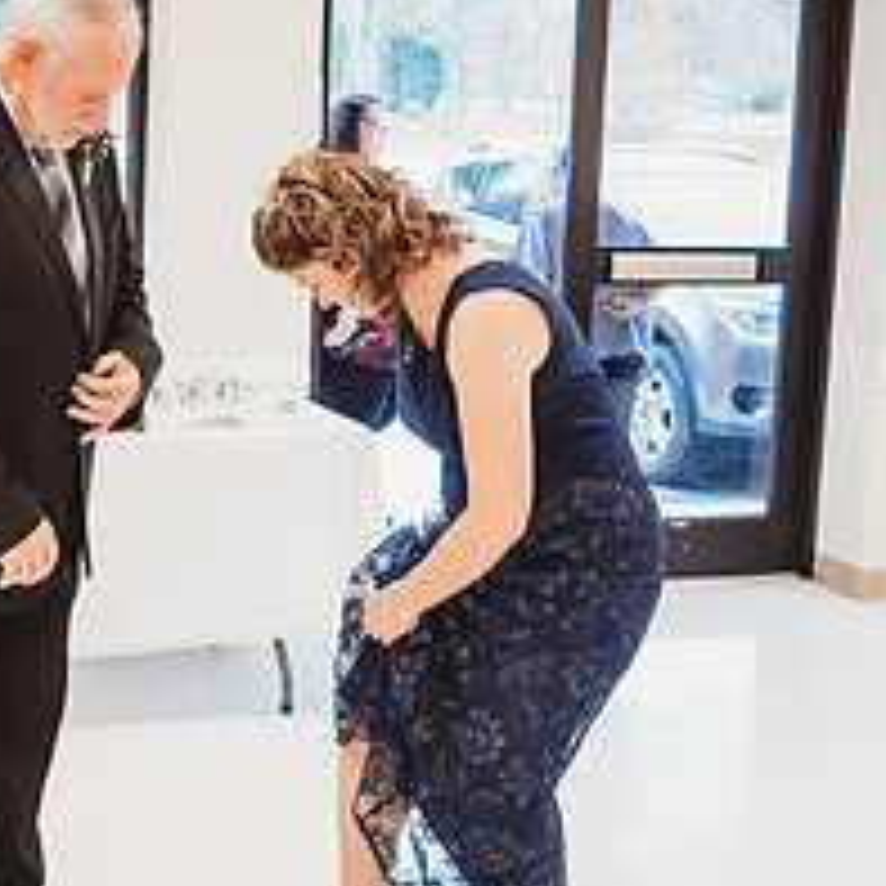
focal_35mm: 60
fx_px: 1737
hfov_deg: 28.2
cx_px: 225
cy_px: 353
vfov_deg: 28.5
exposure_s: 1/200
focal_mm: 24
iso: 2500
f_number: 4
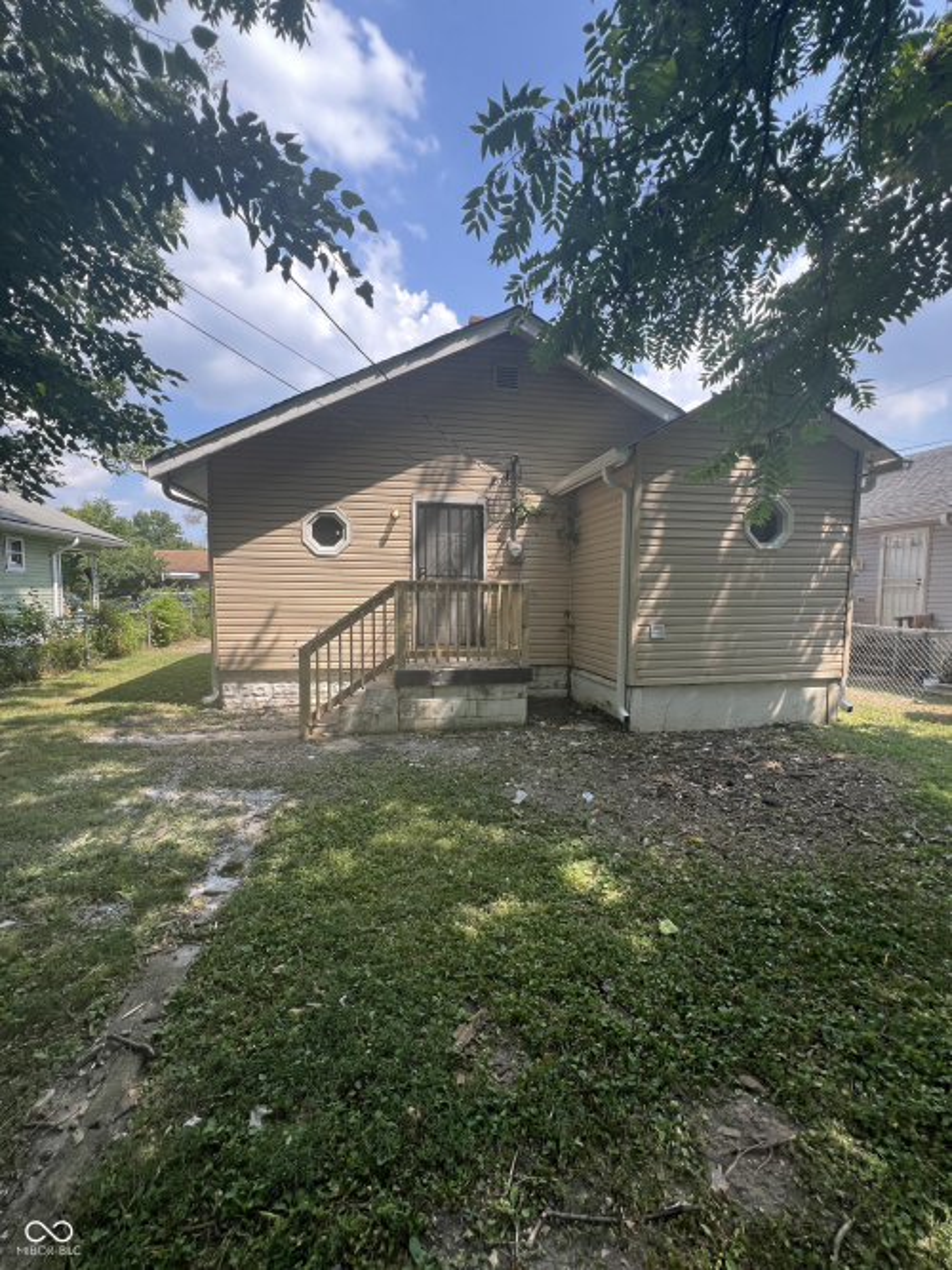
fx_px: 477
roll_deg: +0.1
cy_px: 635
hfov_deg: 89.9
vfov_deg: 106.2
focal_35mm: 13
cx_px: 476
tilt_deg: -3.6
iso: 32
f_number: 1.8
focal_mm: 1.57
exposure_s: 1/298
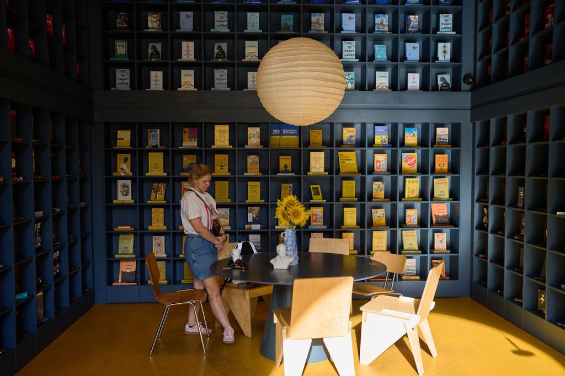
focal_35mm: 35
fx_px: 549
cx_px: 282
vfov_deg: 37.8
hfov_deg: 54.4
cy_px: 188
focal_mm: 35
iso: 640
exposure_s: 1/2000
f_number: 1.8
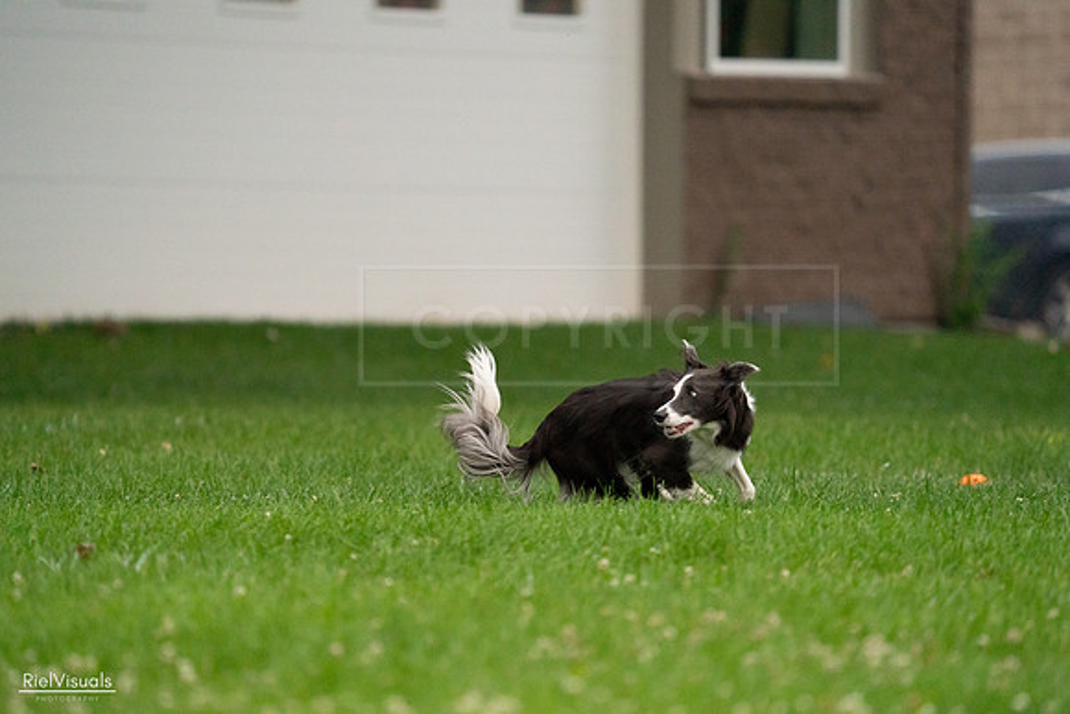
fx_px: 12010
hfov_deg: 5.1
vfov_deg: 3.4
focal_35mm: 404
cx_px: 535
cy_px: 357
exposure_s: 1/1600
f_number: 6.3
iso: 6400
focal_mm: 404
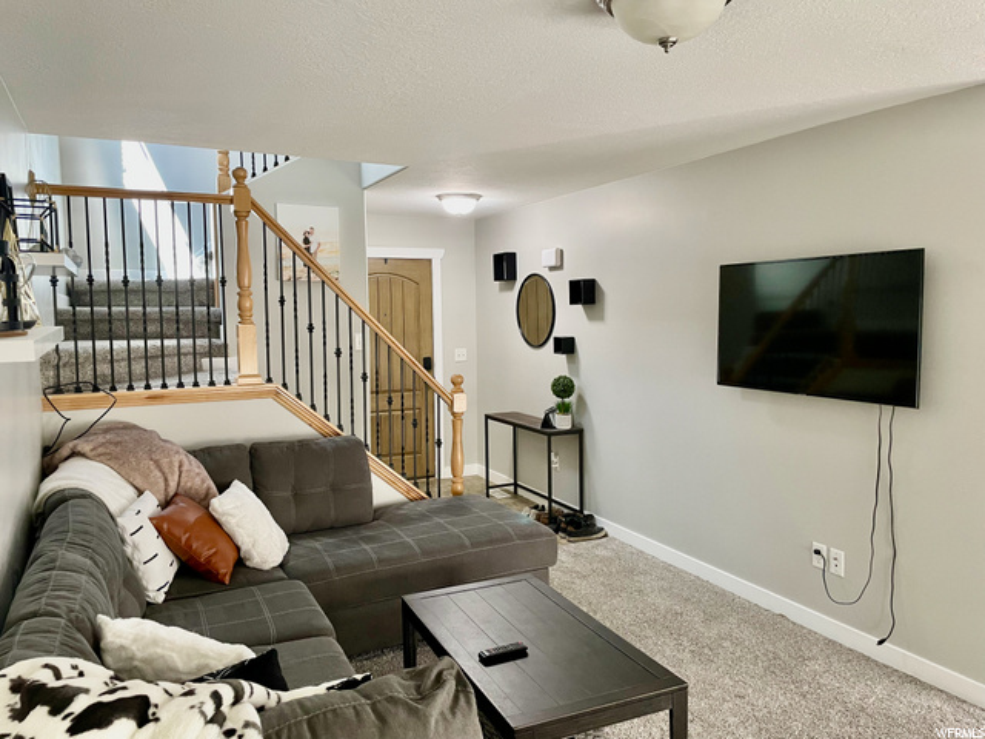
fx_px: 740
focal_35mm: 26
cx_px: 492
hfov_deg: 67.3
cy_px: 370
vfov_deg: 53.1
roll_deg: +1.2
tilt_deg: -3.6
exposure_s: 1/60
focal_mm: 4.2
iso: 200
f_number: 1.6
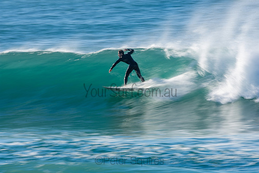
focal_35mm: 750
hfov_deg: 2.7
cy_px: 86
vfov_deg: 1.8
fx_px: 5397
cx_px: 130
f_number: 20
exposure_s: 1/40
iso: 100
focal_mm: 500
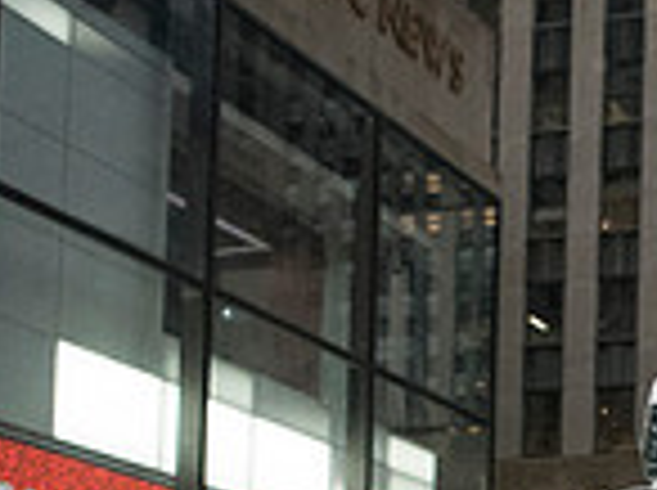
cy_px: 807
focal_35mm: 92
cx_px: 896
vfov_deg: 14.5
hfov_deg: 19.4
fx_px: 1743
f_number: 2.8
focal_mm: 24
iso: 10000
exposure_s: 1/4000
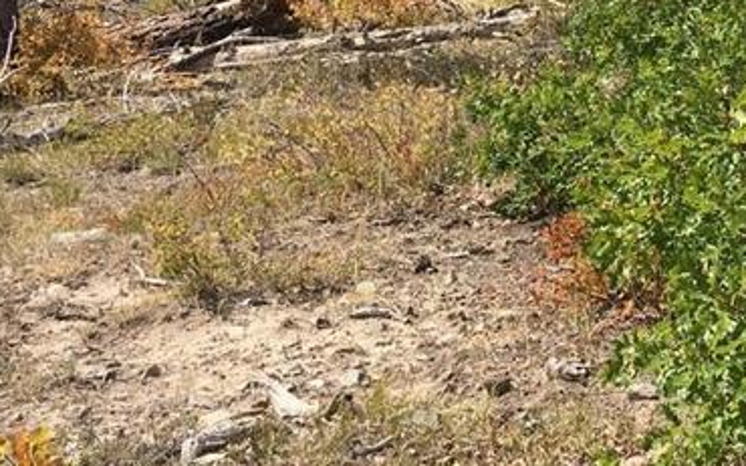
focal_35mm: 85
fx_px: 1728
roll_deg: -4.3
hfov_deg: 23.4
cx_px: 732
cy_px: -113
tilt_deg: -7.3
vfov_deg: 14.8
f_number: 2.2
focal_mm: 4.15
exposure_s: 1/1603
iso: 25
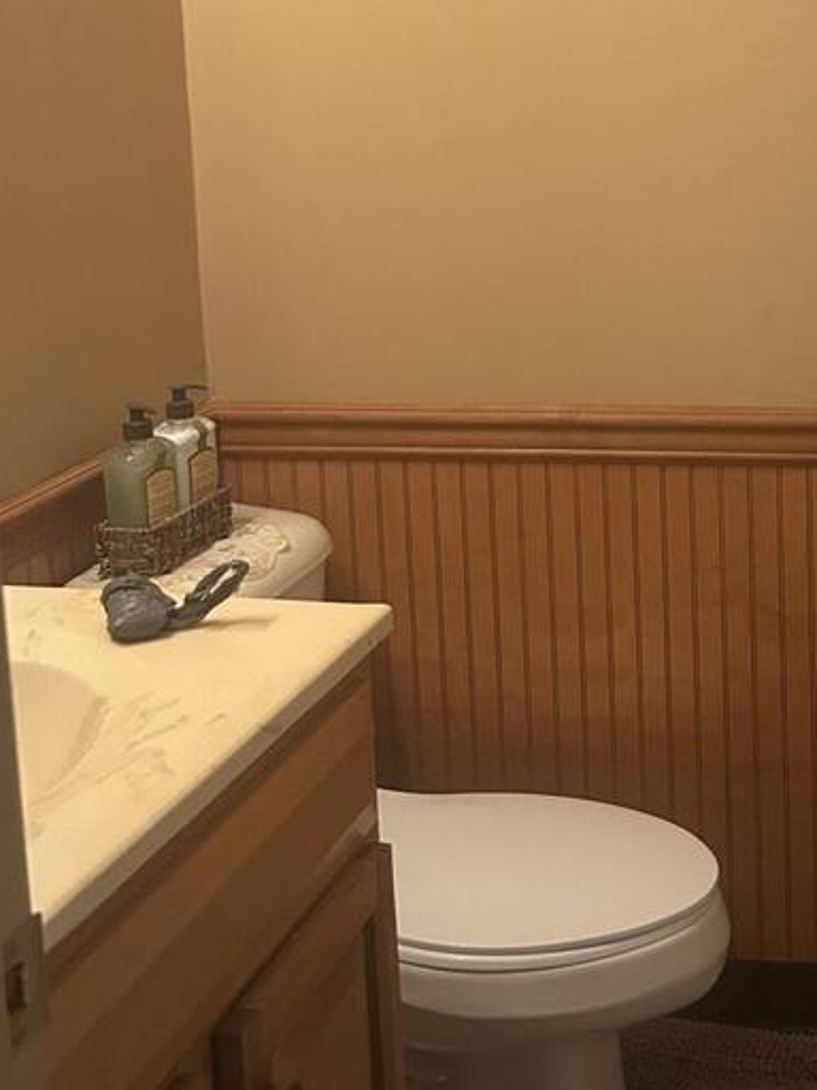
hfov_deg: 26.6
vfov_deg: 35.9
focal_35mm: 52
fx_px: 1636
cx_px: 811
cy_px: 262
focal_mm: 5.7
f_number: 1.5
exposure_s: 1/60
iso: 320
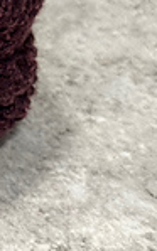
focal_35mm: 171
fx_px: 1172
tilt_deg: -37.6
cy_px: 4
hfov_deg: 7.1
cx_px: -250
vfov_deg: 12.1
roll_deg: +1.5
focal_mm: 6.86
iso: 200
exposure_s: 1/60
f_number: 1.78
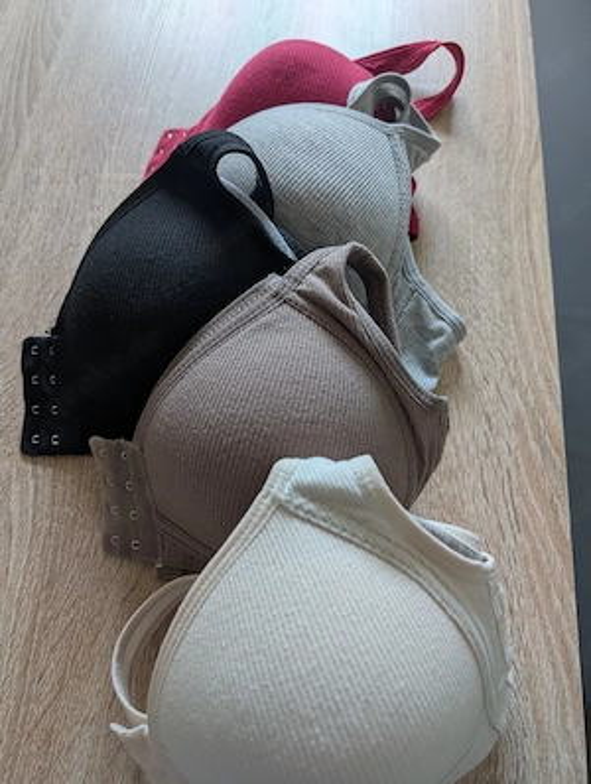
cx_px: 296
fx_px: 545
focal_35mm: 24
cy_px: 392
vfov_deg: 71.5
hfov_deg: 57.0
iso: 209
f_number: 1.68
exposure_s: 1/71.4
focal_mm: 6.9
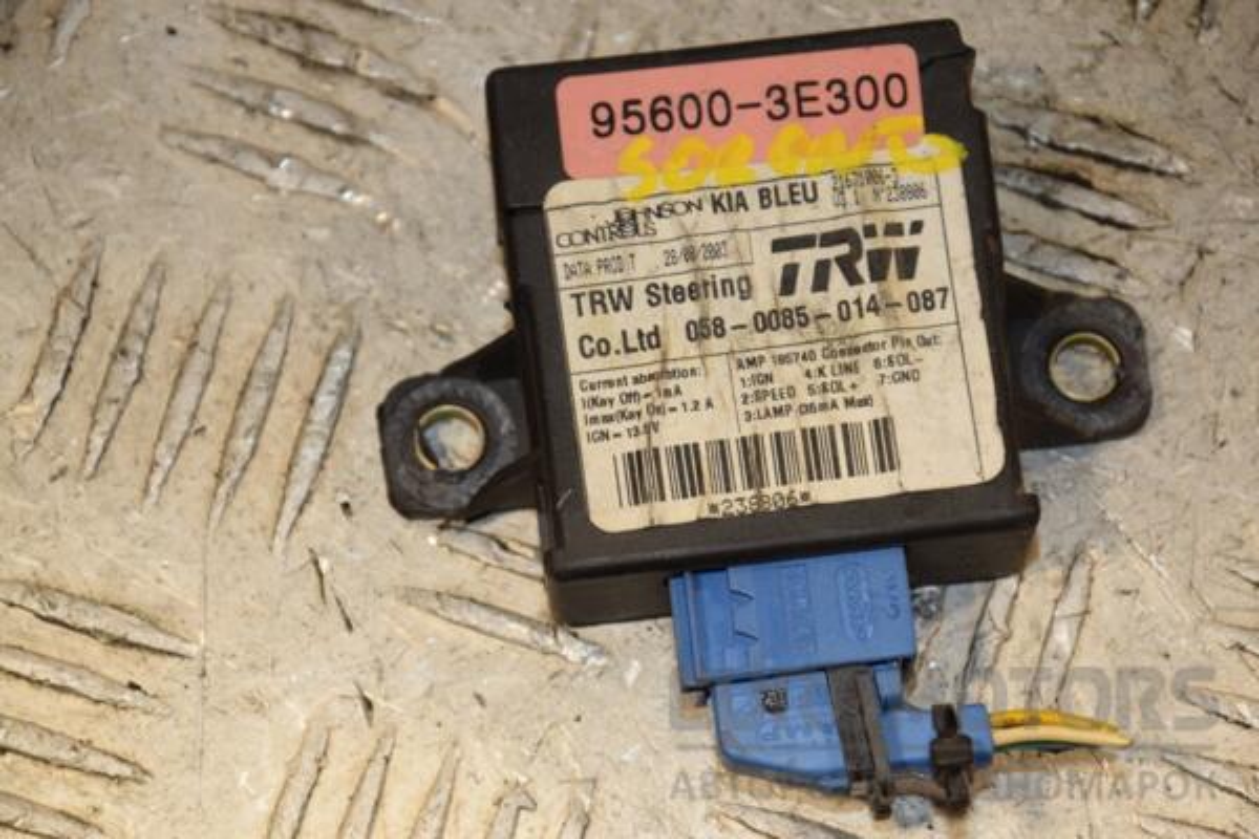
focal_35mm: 158
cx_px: 630
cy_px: 420
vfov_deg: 8.7
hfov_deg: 13.0
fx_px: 5508
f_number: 8
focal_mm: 105
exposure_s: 1/200
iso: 800
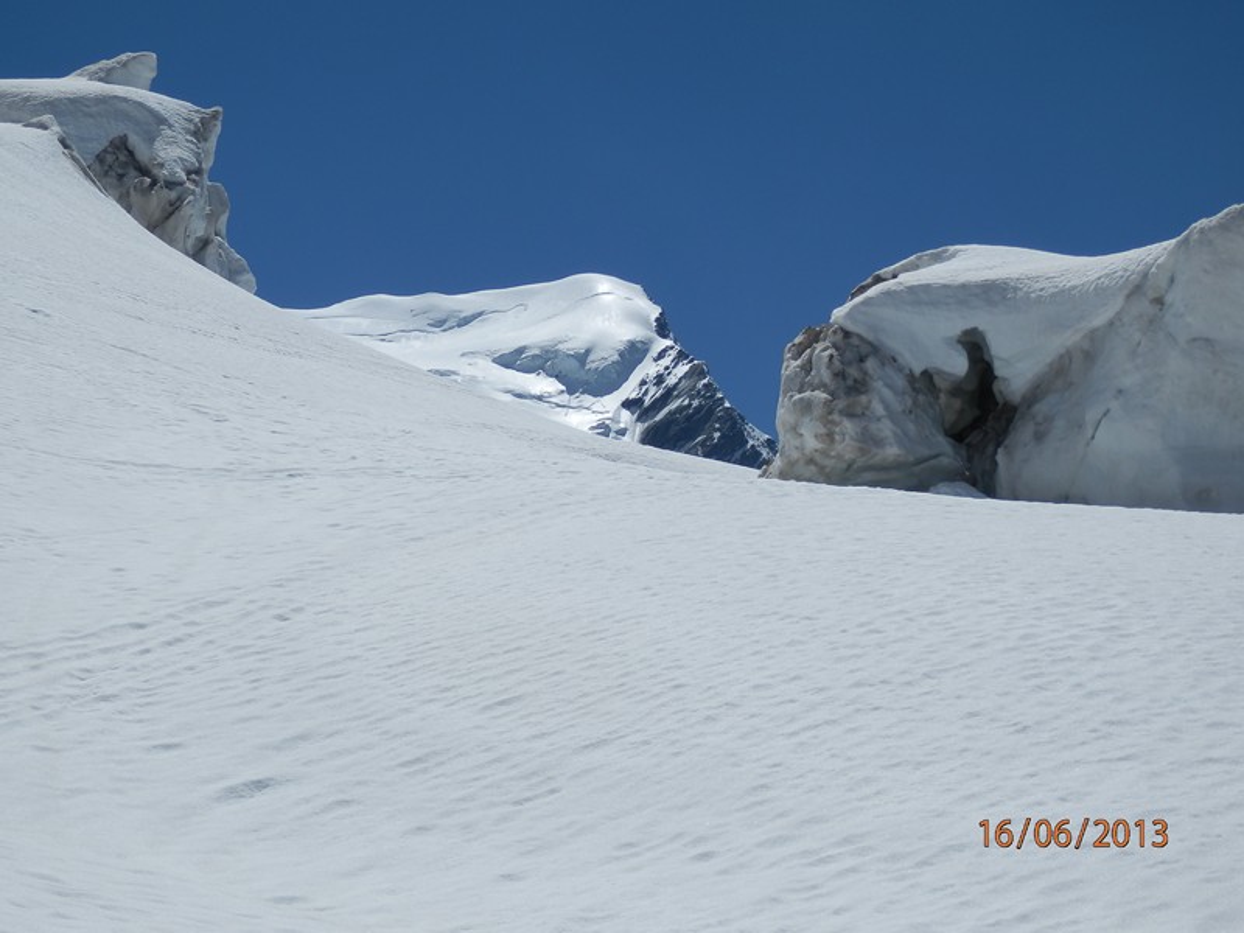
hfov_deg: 26.7
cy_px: 466
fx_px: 2623
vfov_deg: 20.2
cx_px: 622
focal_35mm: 73
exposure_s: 1/320
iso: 80
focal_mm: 13.1
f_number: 12.7
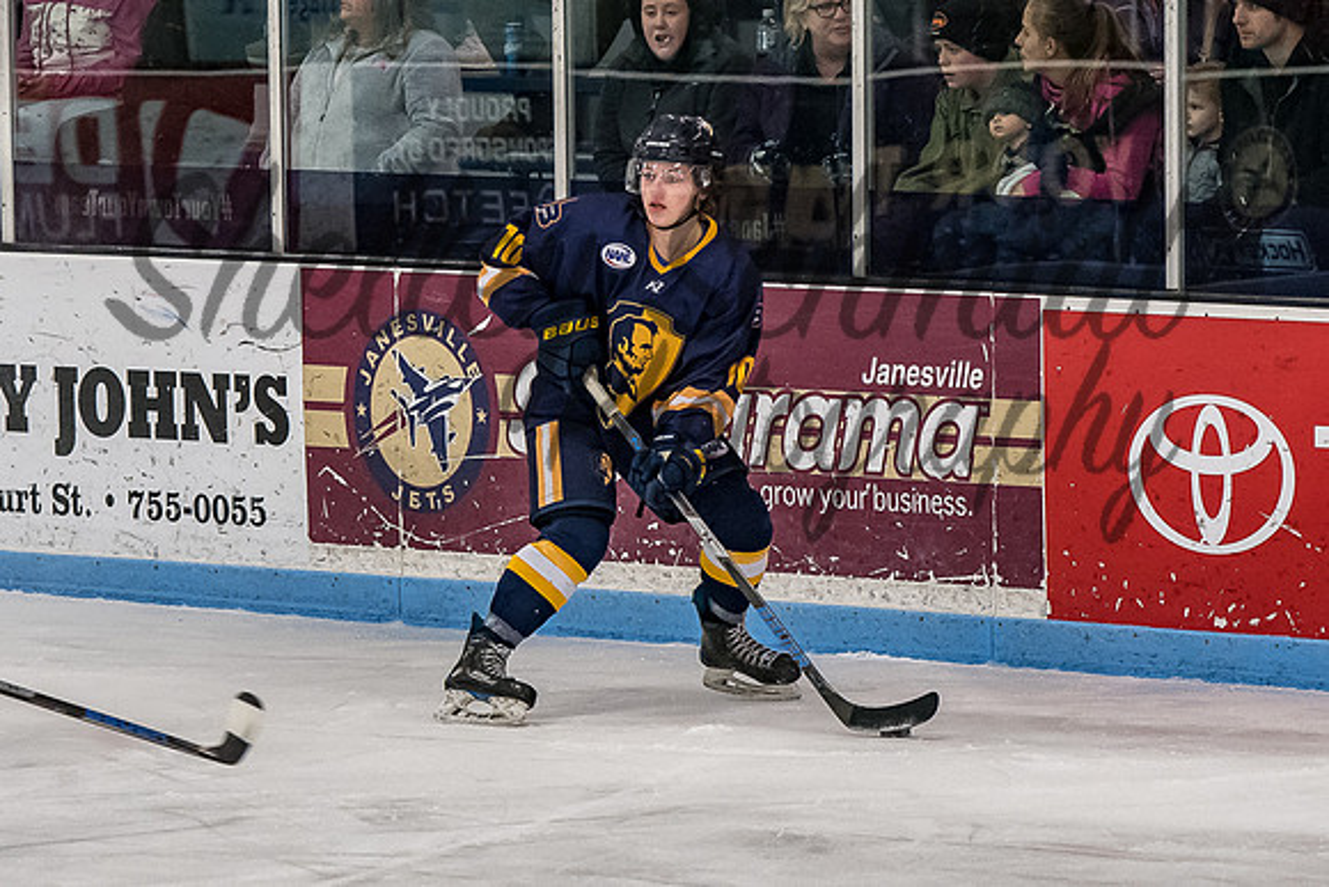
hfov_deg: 5.0
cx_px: 571
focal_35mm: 411
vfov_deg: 3.3
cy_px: 430
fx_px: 15167
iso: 1600
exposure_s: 1/800
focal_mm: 155
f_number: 3.2
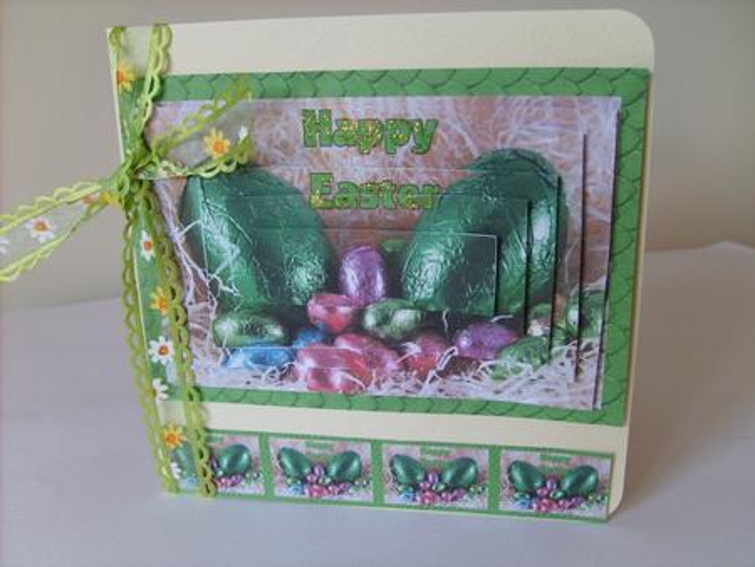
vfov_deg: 40.7
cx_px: 378
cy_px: 284
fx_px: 764
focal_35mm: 35
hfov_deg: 52.6
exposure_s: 1/125
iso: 50
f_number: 2.8
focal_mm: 5.8
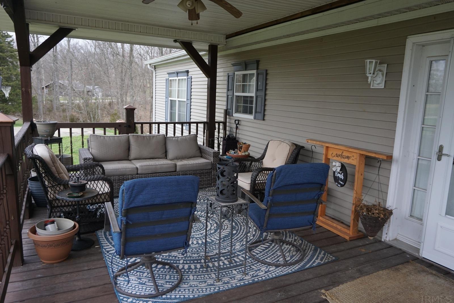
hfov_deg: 67.4
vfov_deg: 47.9
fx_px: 341
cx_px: 227
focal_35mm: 27
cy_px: 152
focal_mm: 18
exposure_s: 1/160
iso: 400
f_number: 4
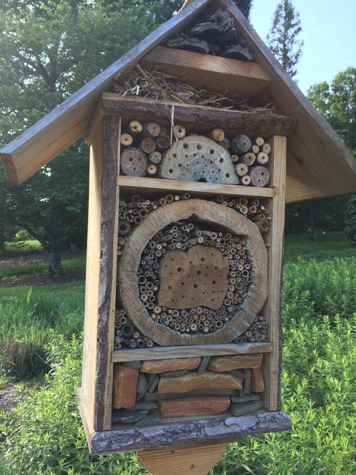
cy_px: 238
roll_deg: -0.5
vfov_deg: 61.7
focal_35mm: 29
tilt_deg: +0.3
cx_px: 178
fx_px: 398
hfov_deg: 48.2
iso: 32
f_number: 2.2
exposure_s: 1/216
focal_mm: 4.15
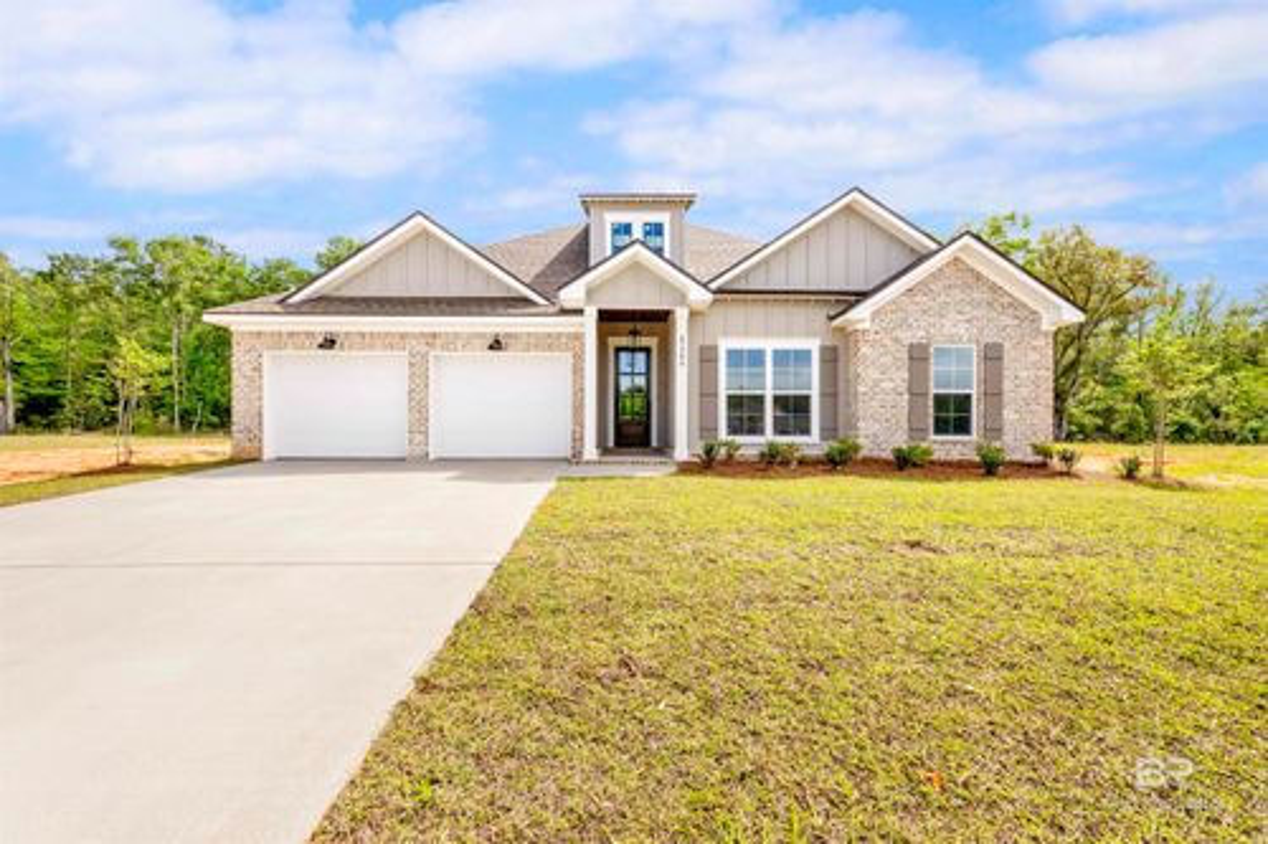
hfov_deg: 104.3
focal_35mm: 14
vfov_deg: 81.2
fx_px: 493
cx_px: 634
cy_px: 422
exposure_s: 1/320
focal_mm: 14
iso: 400
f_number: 11
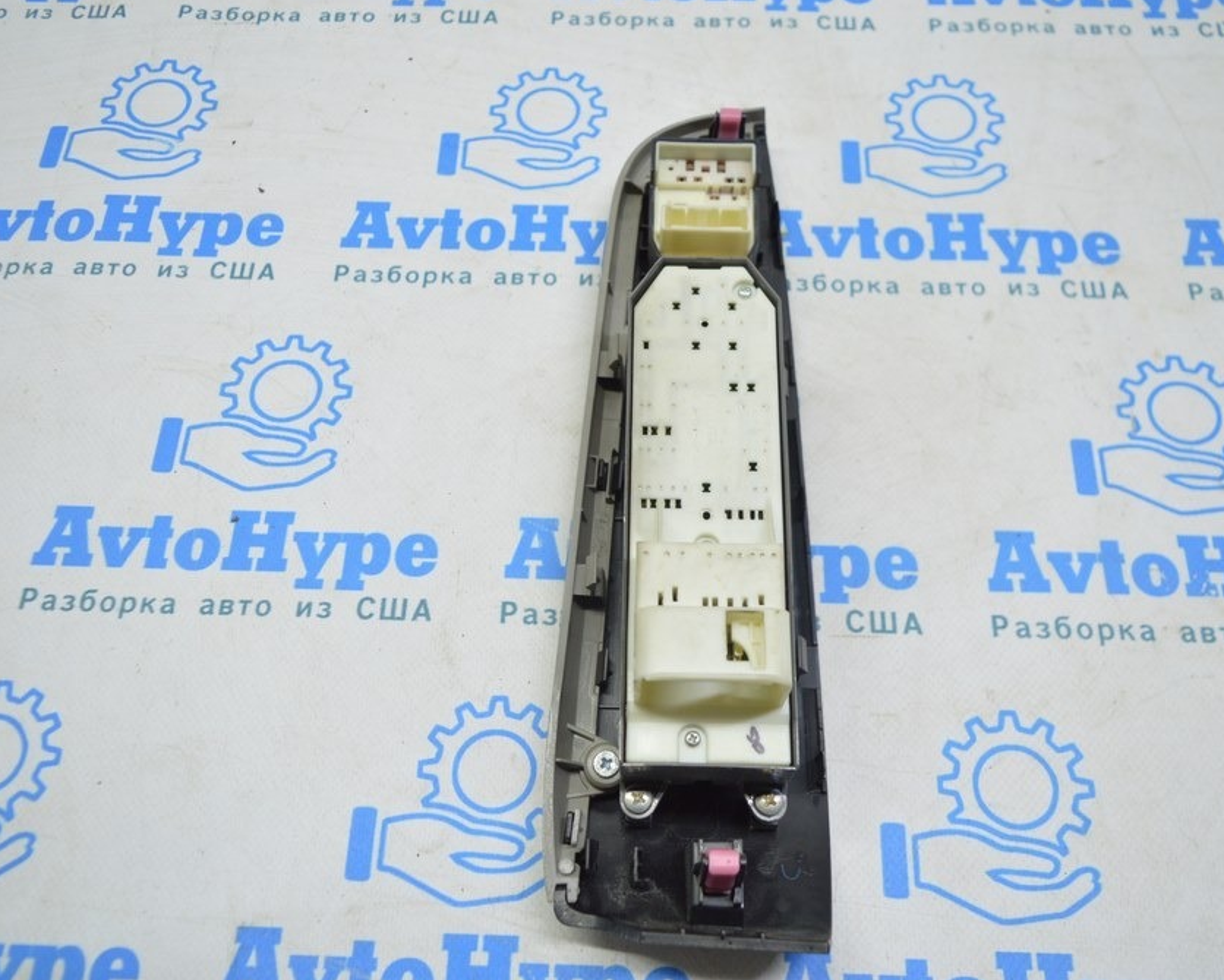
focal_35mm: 31
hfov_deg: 57.2
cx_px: 603
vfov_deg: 47.1
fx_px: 1123
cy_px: 494
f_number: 3.5
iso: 400
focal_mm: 18
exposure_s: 1/50
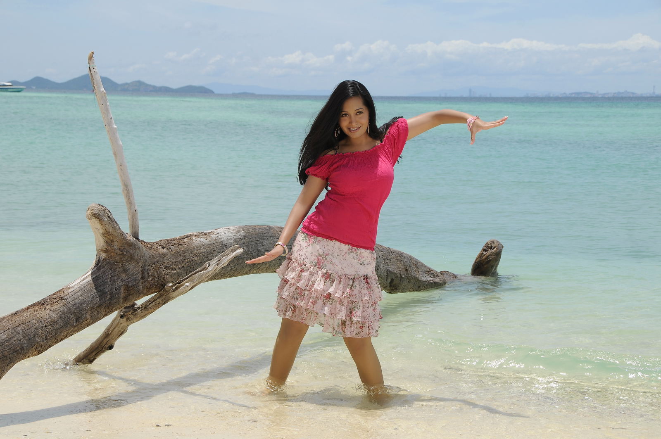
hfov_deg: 29.3
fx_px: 1265
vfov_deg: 19.7
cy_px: 220
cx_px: 330
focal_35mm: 69
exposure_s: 1/640
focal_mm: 46
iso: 200
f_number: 8
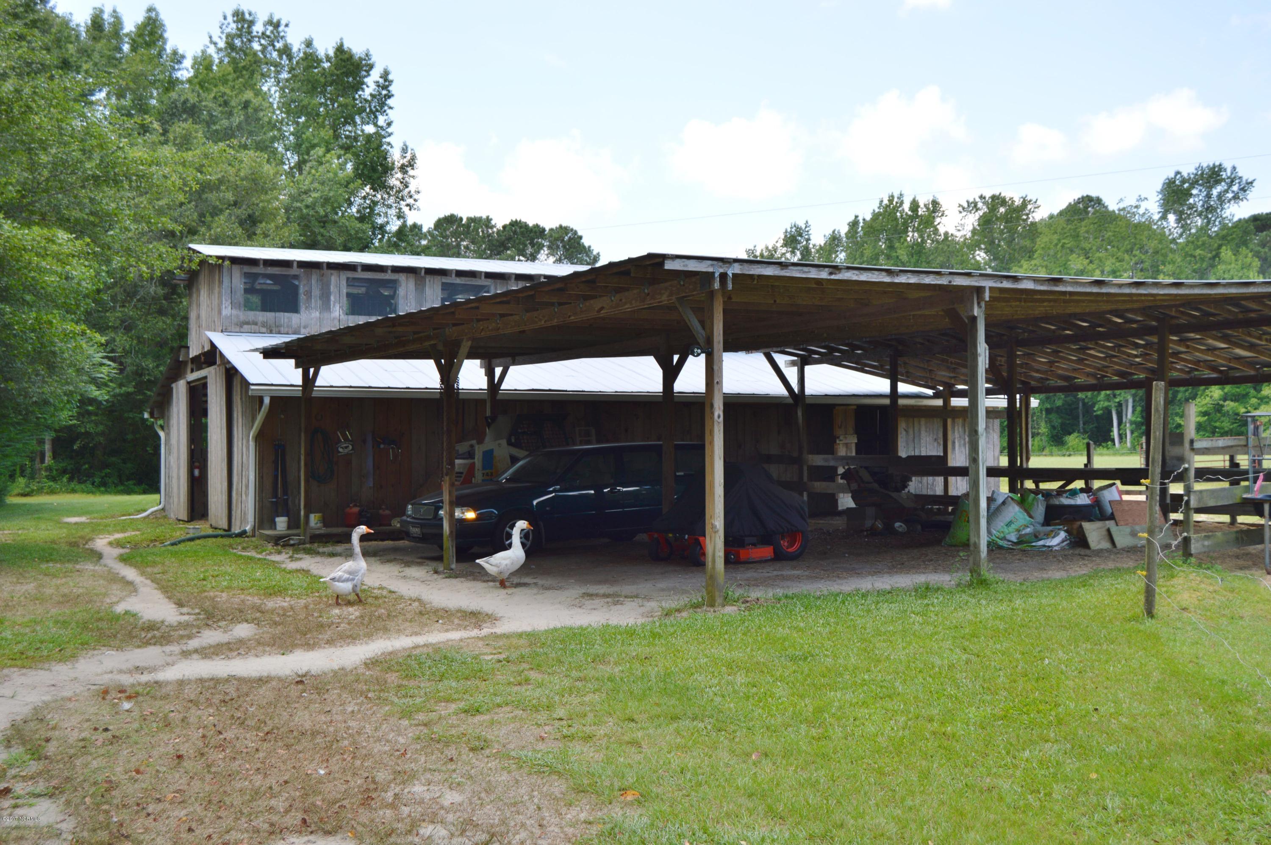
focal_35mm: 39
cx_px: 636
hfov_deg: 49.6
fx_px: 1376
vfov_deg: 34.1
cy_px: 422
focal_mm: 26
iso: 100
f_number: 5
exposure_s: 1/200
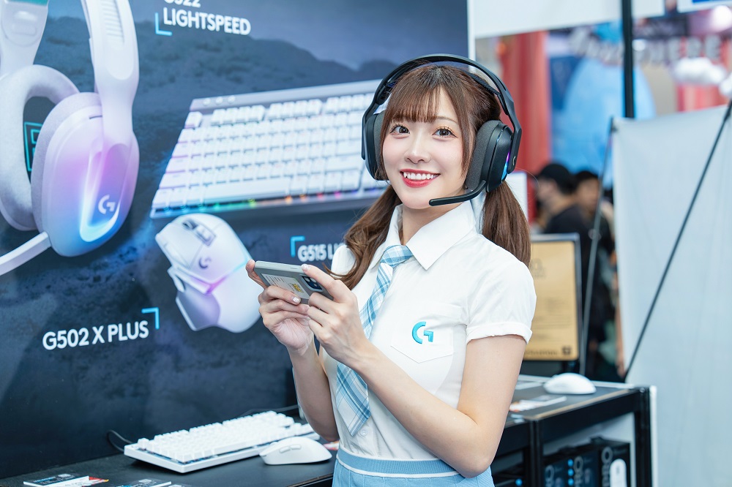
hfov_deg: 32.9
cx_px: 366
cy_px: 244
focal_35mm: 61
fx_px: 1240
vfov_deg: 22.2
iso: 320
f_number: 2.8
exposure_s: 1/125
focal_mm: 61
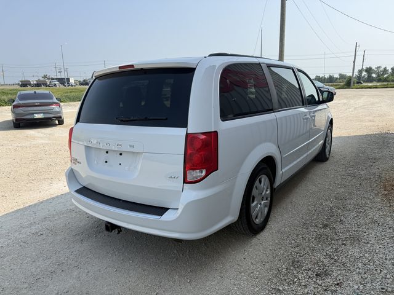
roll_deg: +0.3
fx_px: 273
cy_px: 148
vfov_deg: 56.8
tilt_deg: -11.3
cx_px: 197
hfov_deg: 71.6
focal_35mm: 24
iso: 80
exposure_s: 1/4405
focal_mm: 6.76
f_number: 1.78
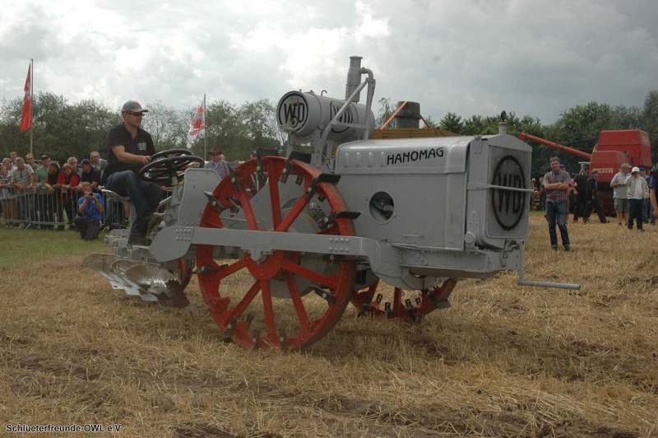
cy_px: 219
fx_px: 849
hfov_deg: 42.4
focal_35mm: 46
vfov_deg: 28.9
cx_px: 329
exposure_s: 1/500
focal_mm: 31
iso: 400
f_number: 8
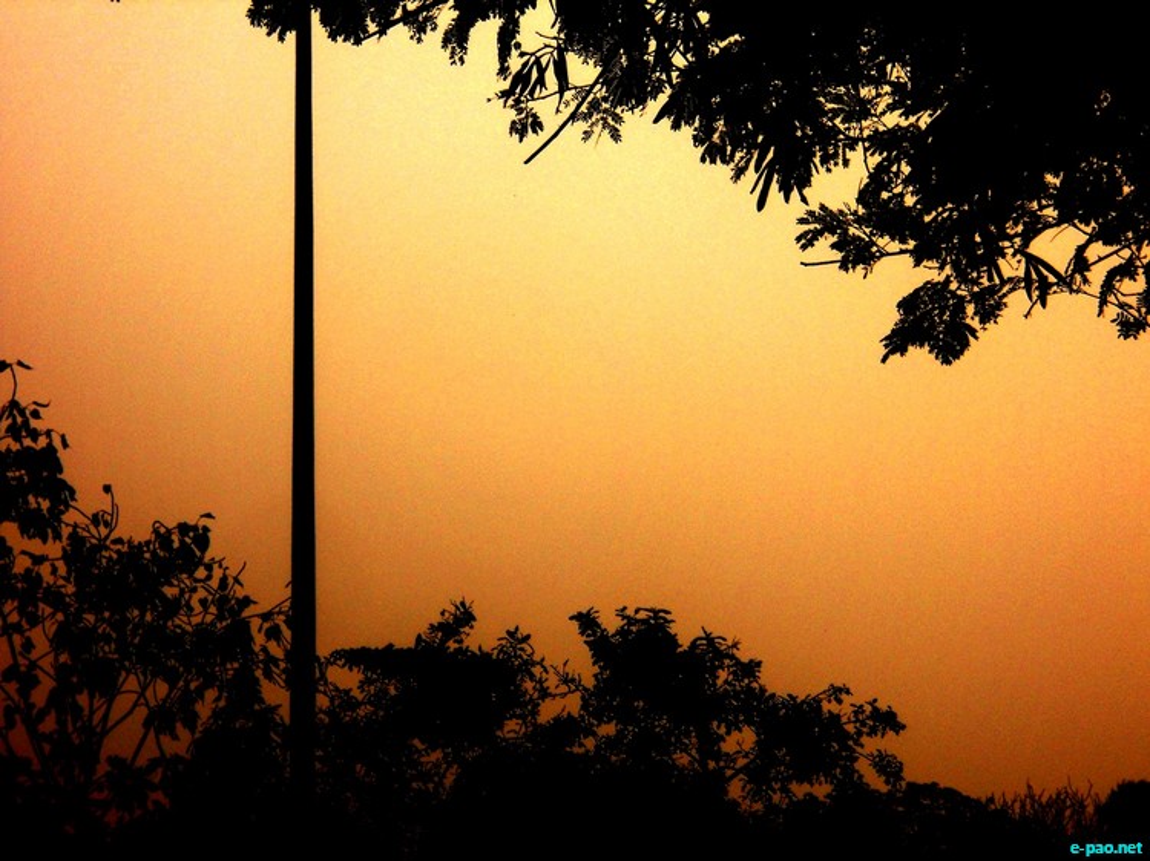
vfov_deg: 14.8
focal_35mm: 100
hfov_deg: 19.6
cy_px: 430
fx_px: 3321
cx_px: 575
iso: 80
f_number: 5.4
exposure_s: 1/640
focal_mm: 17.9
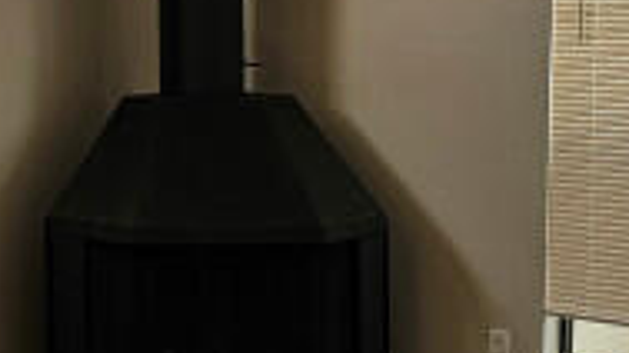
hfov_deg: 20.0
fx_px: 1767
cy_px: 123
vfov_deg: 11.4
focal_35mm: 106
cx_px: 133
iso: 80
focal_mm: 6.3
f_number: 1.7
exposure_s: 1/180
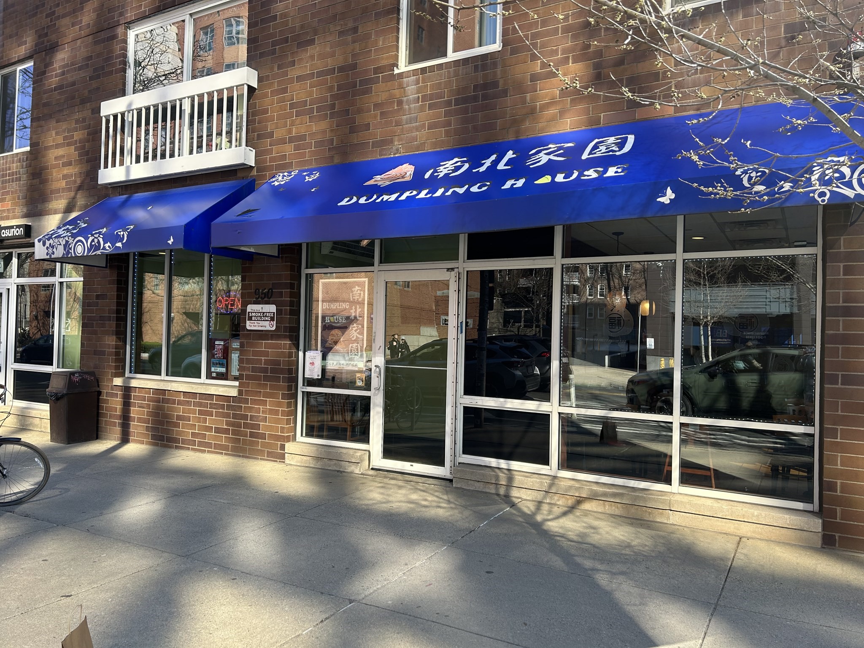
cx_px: 432
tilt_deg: +0.4
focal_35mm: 26
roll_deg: -1.6
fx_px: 649
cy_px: 324
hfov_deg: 67.3
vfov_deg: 53.1
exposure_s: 1/658
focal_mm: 5.7
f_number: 1.5
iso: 50
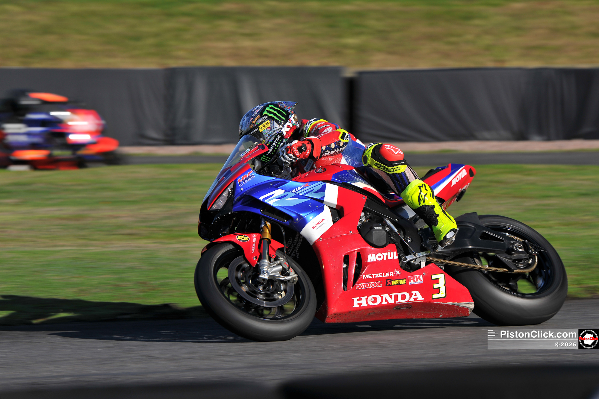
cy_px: 200
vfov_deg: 6.9
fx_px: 3327
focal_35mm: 200
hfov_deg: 10.3
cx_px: 300
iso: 125
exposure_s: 1/200
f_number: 7.1
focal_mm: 200
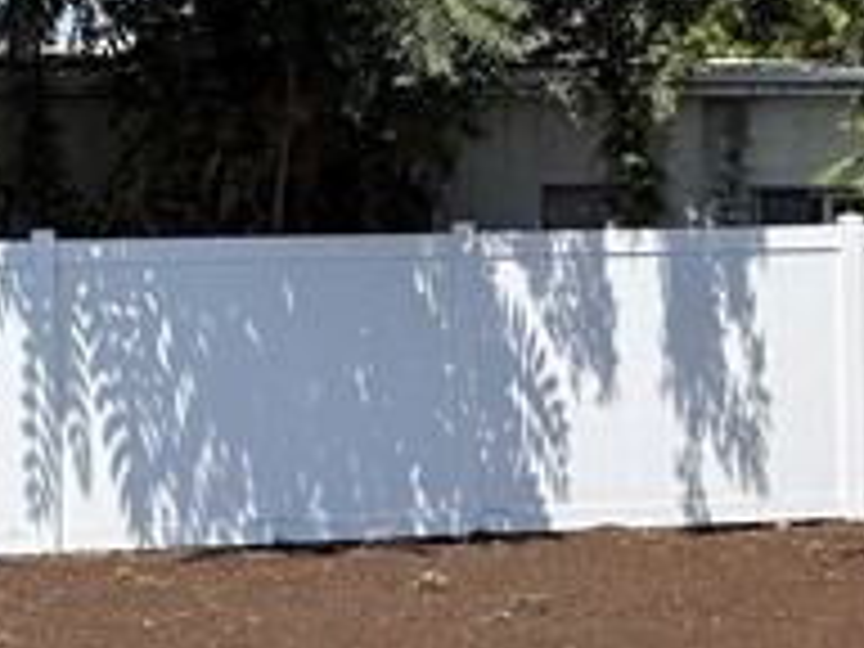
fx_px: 3195
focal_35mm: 128
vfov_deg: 11.6
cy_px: 256
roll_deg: +0.8
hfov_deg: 15.4
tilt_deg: +0.6
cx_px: 540
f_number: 1.78
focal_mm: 6.76
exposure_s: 1/3759
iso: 80
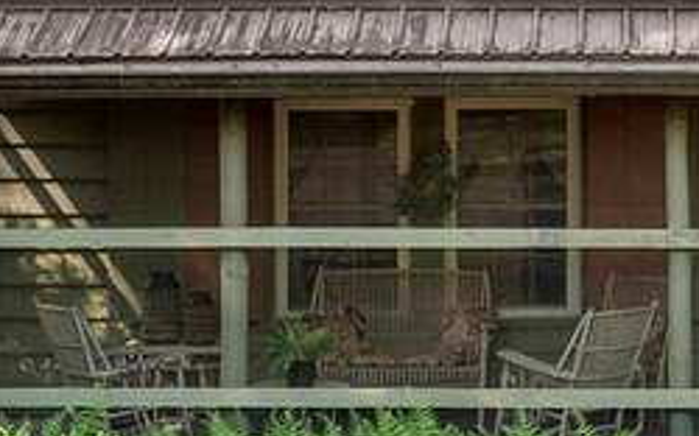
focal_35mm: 118
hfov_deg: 17.1
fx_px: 2240
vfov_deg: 11.0
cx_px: 797
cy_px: 4
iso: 250
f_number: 7.1
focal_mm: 22.5
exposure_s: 1/125
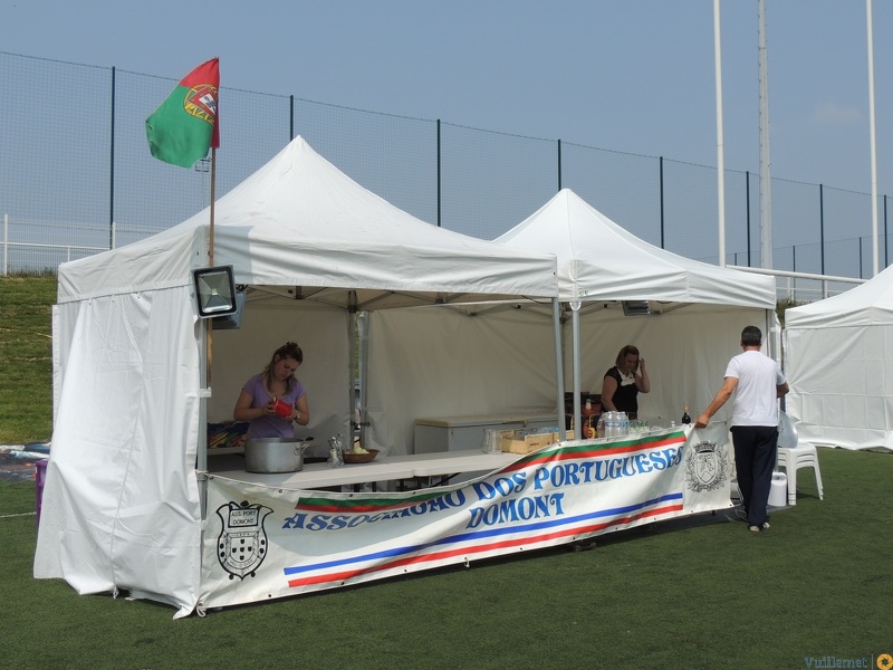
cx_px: 446
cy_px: 335
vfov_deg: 40.7
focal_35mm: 35
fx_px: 903
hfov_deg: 52.6
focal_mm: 6.2
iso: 100
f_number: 4.6
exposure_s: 1/1250
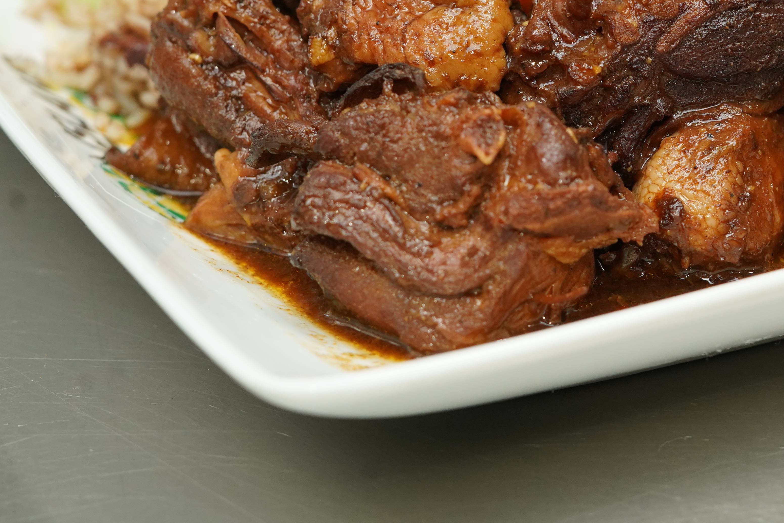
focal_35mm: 97
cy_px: 17
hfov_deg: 20.7
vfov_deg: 13.9
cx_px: 663
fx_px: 2112
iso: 1250
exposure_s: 1/125
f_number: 5.6
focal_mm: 50
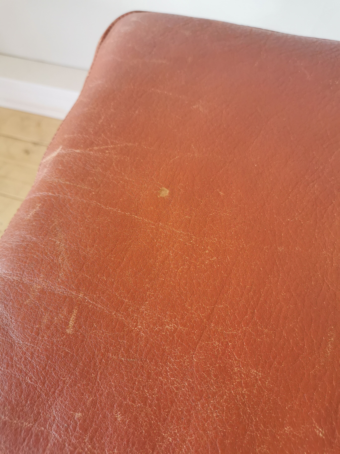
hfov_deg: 51.4
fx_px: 354
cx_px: 170
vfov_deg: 65.3
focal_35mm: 27
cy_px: 227
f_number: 1.8
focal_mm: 5.58
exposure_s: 1/50
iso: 160
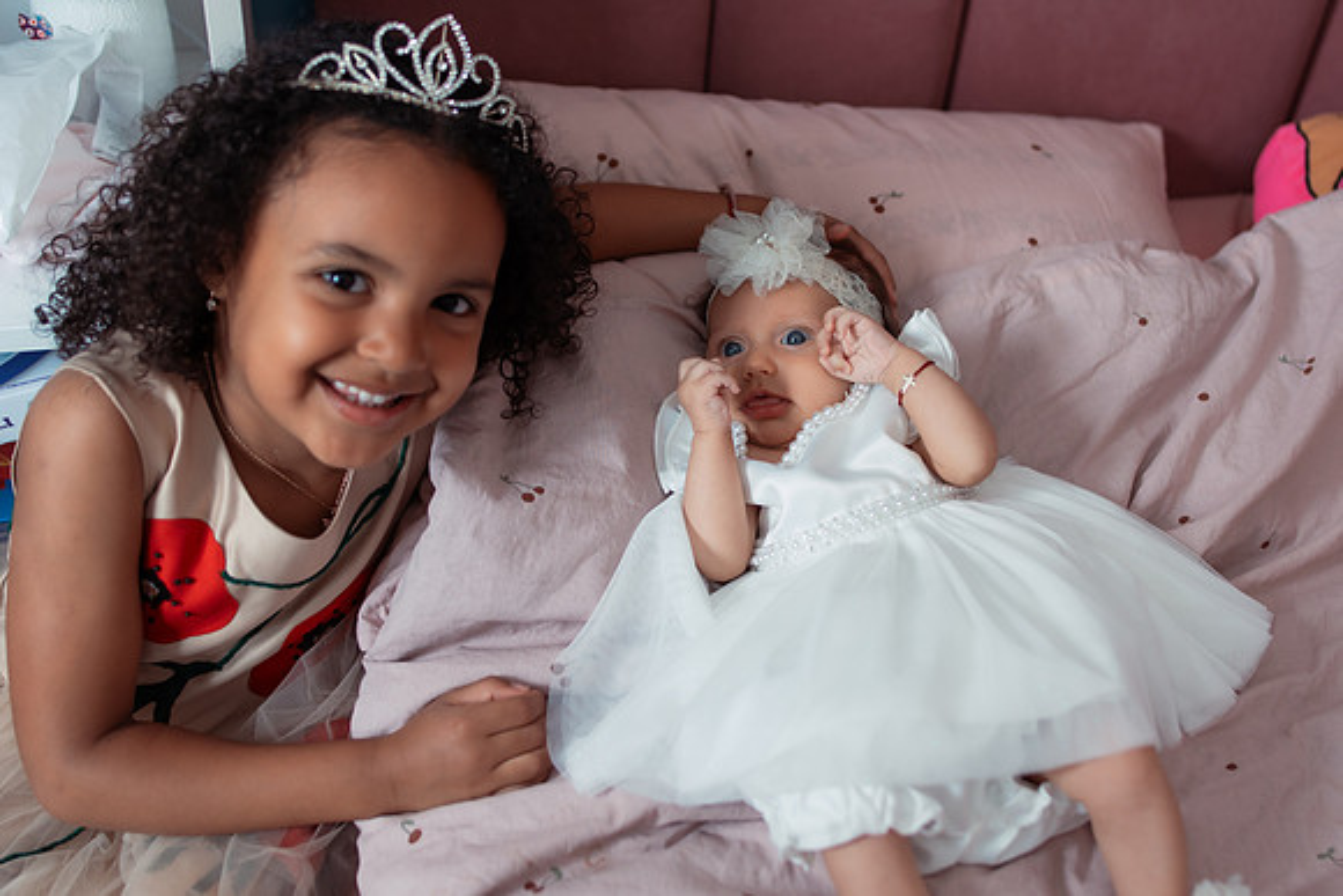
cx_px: 783
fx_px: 1523
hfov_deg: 47.4
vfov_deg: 32.8
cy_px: 436
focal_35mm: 41
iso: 400
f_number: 2.5
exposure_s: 1/200
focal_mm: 35
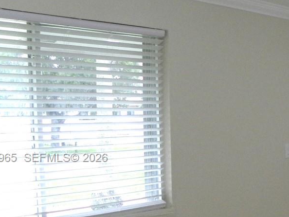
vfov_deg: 20.9
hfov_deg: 25.1
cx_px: 345
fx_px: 585
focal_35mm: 70
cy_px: 158
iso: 231
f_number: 2.8
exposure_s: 1/72.1
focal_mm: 4.6
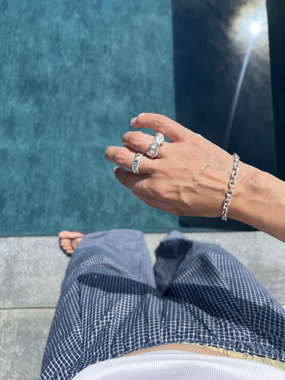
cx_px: 142
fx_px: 285
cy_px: 190
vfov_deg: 67.3
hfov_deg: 53.1
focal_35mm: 26
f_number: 1.5
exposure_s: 1/3460
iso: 50
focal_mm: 5.7
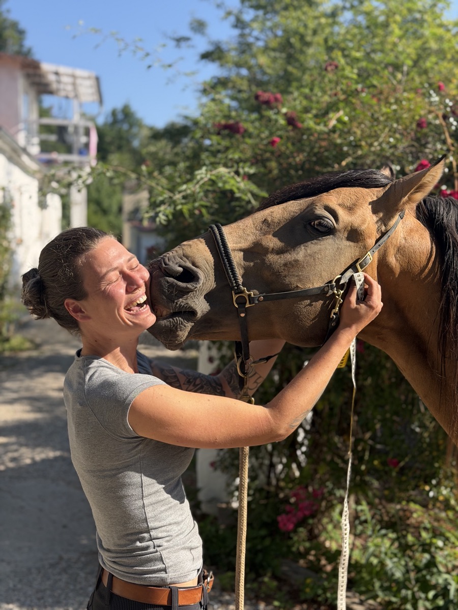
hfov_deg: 30.3
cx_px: 229
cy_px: 305
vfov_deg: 39.7
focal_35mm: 48
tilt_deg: -4.5
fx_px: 847
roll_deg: -1.9
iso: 64
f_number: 1.78
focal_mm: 6.76
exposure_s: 1/2976
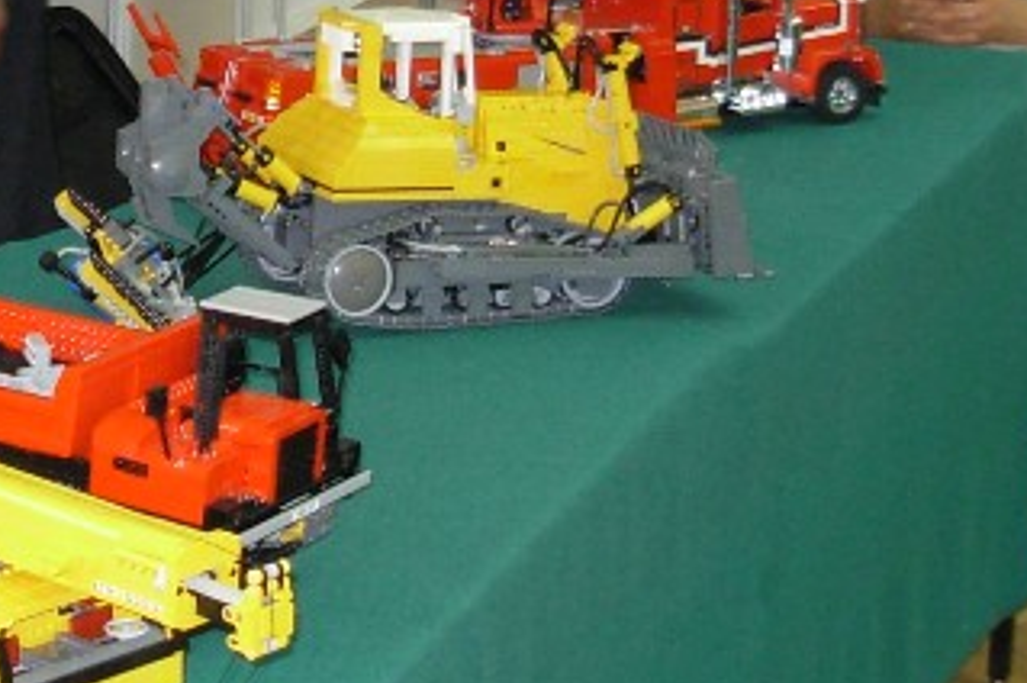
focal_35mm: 127
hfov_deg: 15.9
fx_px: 3619
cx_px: 84
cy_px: -19
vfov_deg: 10.7
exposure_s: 1/28.5
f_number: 2.9
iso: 200
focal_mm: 6.3
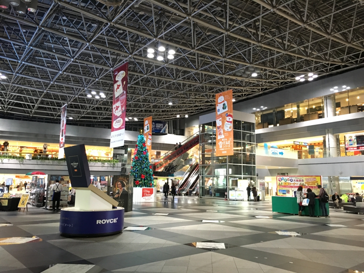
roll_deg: -0.9
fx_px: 305
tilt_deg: +8.5
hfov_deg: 61.7
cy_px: 136
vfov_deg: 48.2
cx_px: 182
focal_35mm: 29
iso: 200
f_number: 2.2
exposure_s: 1/20
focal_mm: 4.15
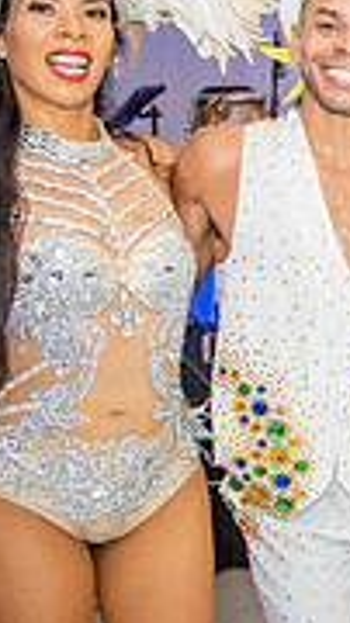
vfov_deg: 26.2
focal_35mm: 81
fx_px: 1339
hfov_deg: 11.7
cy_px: 317
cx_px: 880
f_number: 2.8
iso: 1000
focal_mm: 24
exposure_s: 1/160
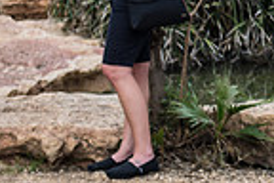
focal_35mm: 209
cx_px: 381
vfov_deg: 6.5
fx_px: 1591
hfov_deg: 9.6
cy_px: -104
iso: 100
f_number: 3.5
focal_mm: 52
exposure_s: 1/250
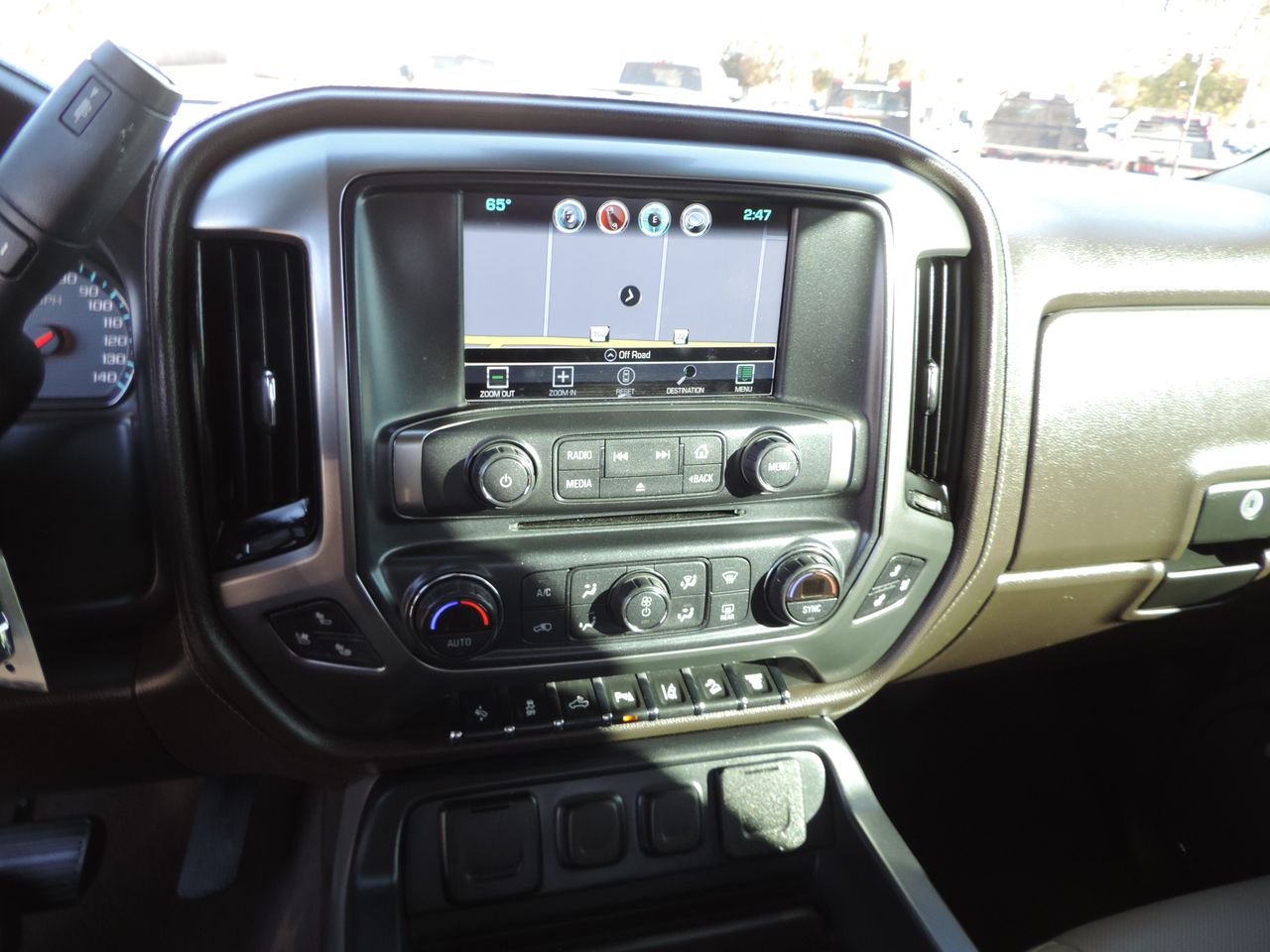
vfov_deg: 56.8
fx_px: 881
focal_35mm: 24
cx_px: 635
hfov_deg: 71.6
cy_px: 476
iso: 90
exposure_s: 1/30
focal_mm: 4.3
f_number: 3
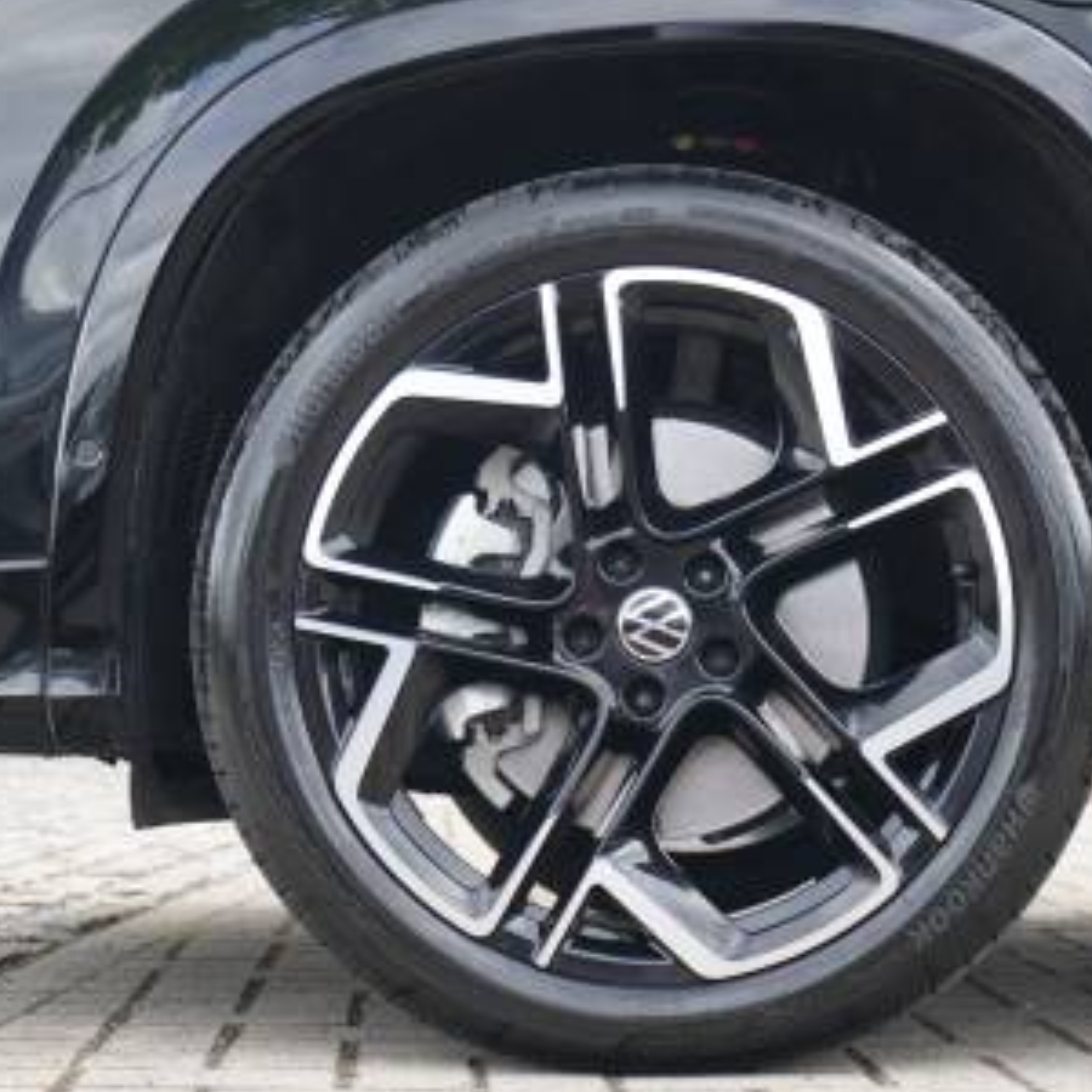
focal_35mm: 87
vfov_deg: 19.9
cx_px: 677
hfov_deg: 19.9
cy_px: 575
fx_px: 3105
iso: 160
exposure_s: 1/60
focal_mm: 32
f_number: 5
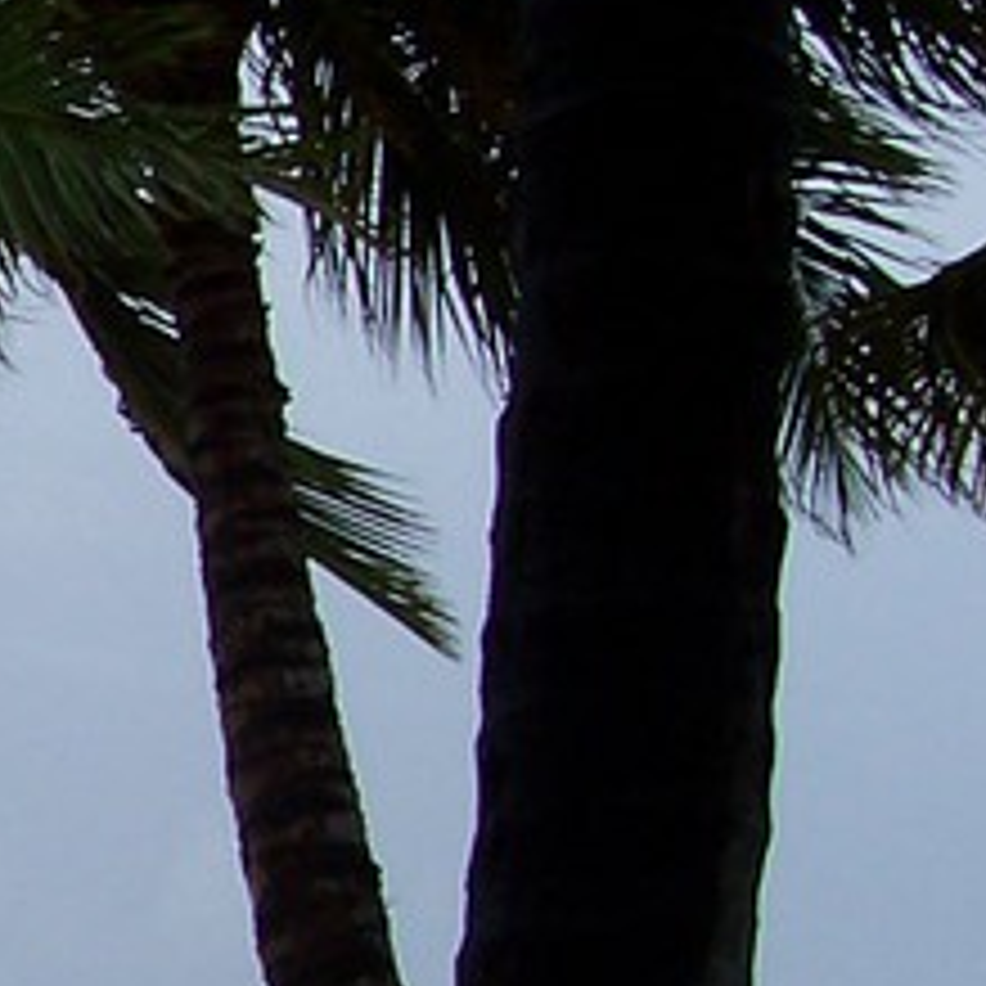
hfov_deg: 10.4
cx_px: -1072
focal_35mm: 152
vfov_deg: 11.4
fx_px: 4898
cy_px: 855
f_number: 5.6
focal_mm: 5.6
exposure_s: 1/350
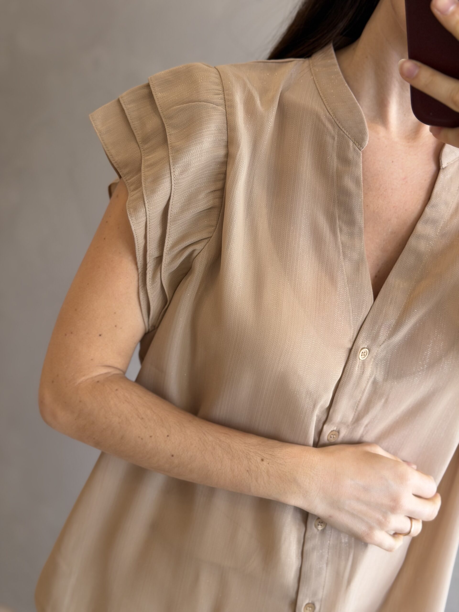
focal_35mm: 48
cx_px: 230
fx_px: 849
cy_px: 306
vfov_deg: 39.7
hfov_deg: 30.3
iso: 100
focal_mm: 6.76
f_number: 1.78
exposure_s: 1/114
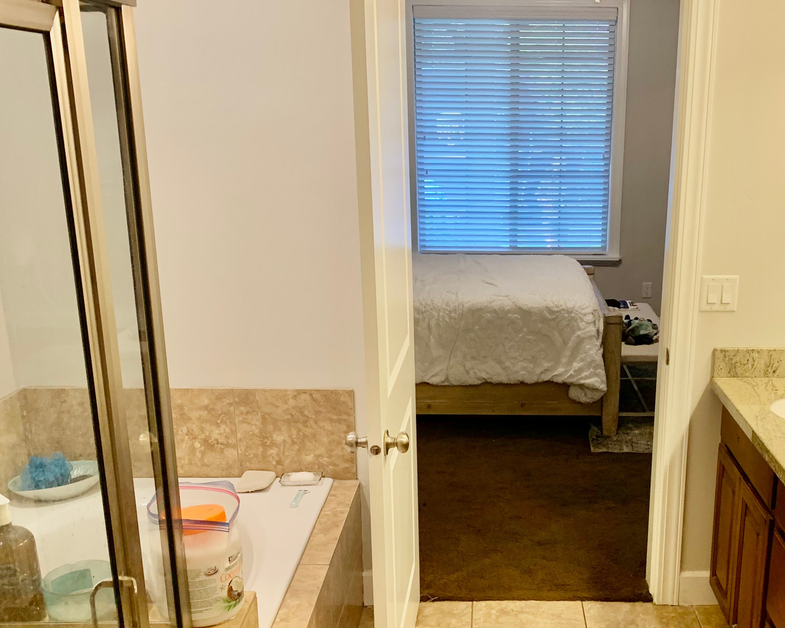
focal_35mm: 41
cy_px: 417
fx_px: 952
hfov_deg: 44.2
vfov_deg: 36.1
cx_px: 517
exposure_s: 1/60
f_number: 1.8
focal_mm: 4.25
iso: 200
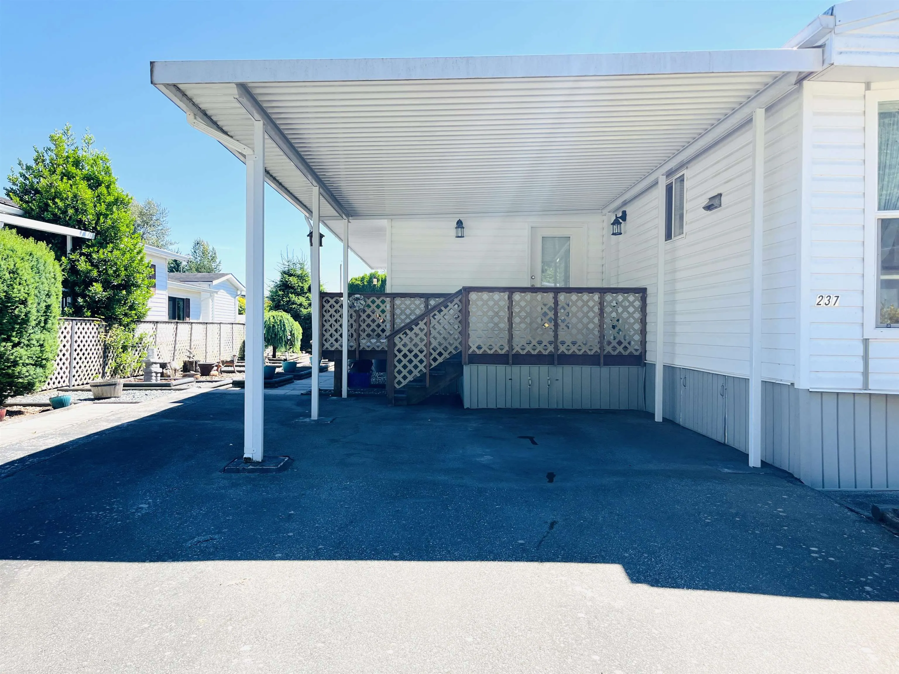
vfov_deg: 53.1
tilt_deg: -0.6
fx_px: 675
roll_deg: -0.4
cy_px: 337
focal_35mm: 26
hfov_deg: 67.3
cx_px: 450
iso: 50
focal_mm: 5.1
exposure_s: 1/1175
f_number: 1.6
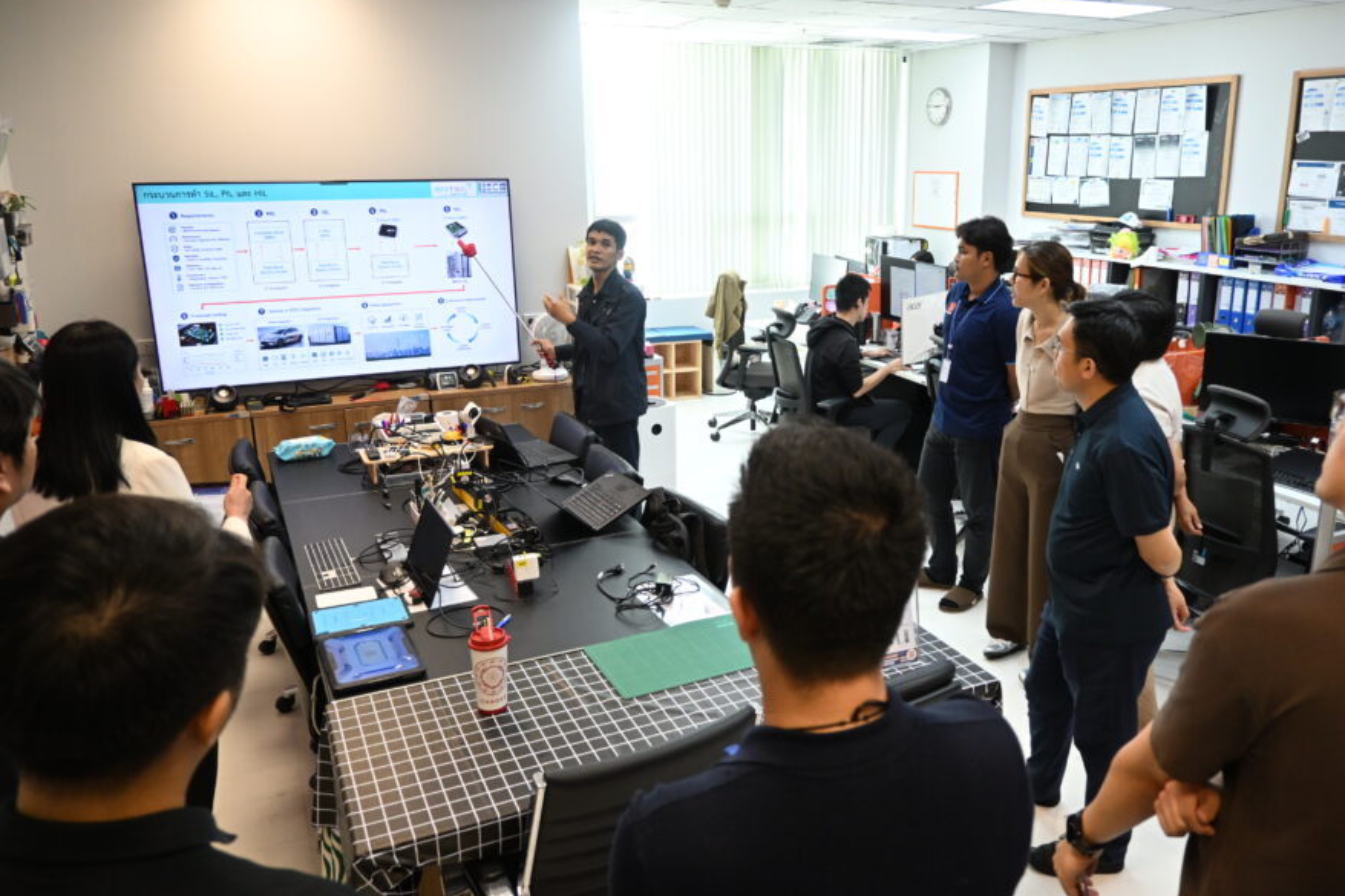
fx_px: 1046
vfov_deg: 46.4
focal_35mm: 28
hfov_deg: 65.2
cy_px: 428
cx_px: 760
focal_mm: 16
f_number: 3.5
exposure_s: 1/125
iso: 1000
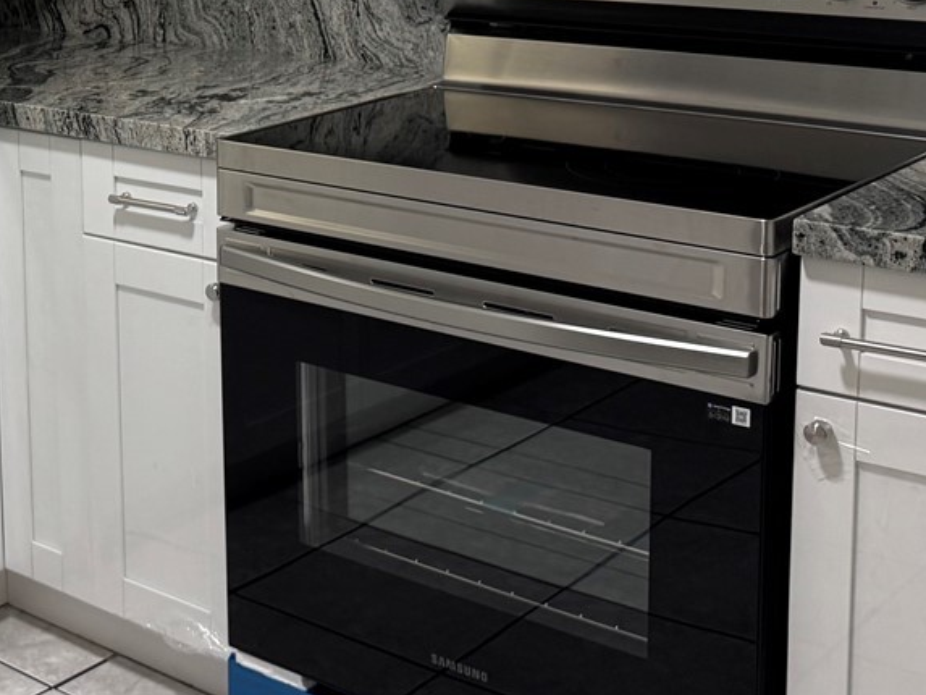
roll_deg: +2.4
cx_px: -68
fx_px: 1793
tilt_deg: -9.3
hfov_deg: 26.8
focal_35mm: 67
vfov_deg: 21.4
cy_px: 48
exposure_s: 1/120
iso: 160
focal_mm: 6.76
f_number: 1.78
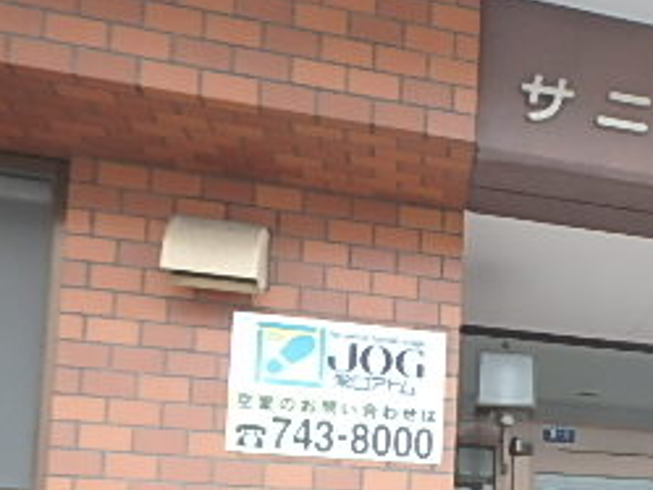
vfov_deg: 24.9
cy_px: 556
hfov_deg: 29.6
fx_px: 1019
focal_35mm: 54
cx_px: 816
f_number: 3.5
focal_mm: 3.7
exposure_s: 1/30
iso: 200
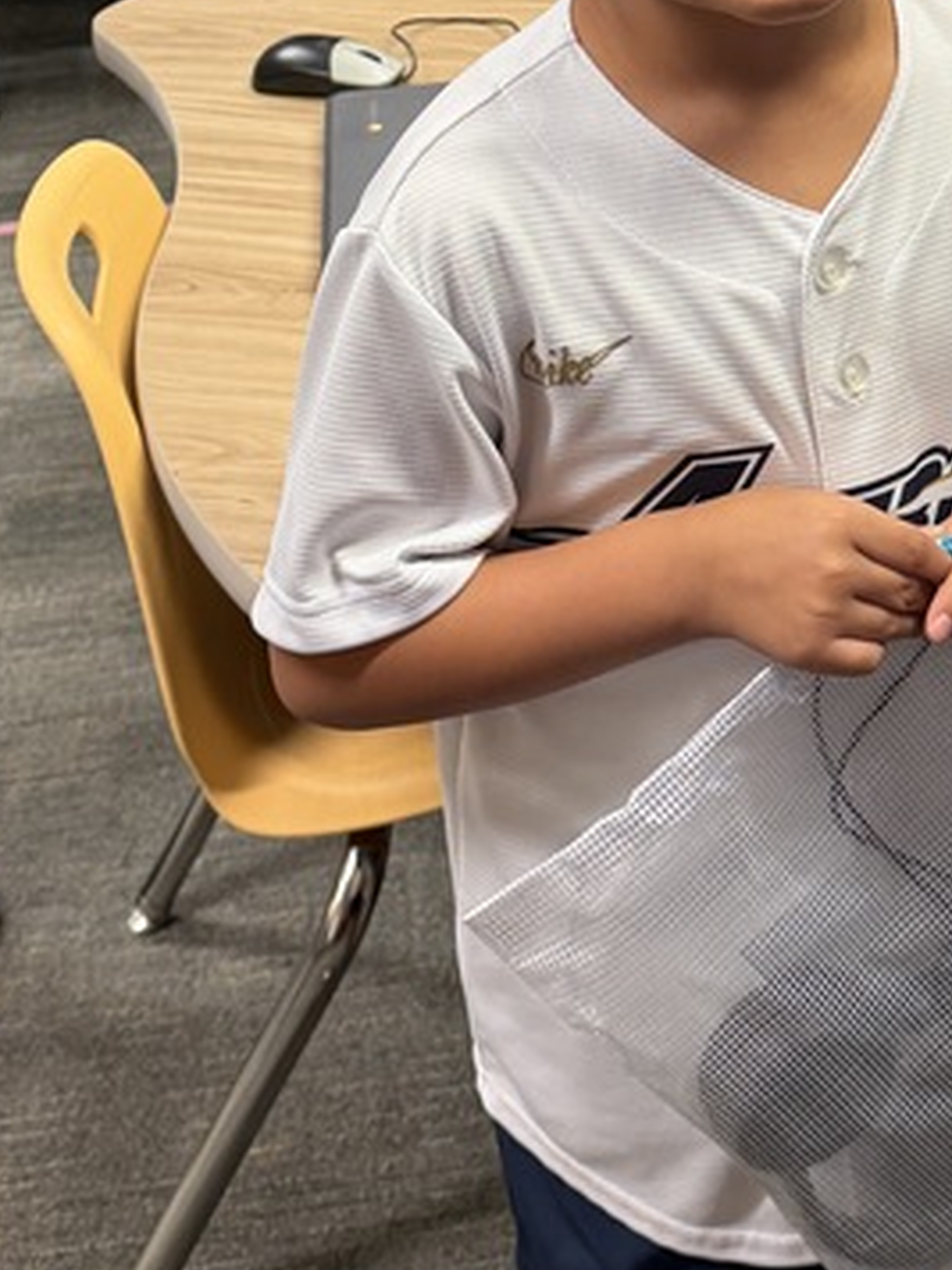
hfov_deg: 21.2
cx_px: 692
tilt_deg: -22.2
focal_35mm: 69
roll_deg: +3.0
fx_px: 2530
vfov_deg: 26.7
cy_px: 7
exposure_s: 1/60
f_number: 1.78
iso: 250
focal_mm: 6.76
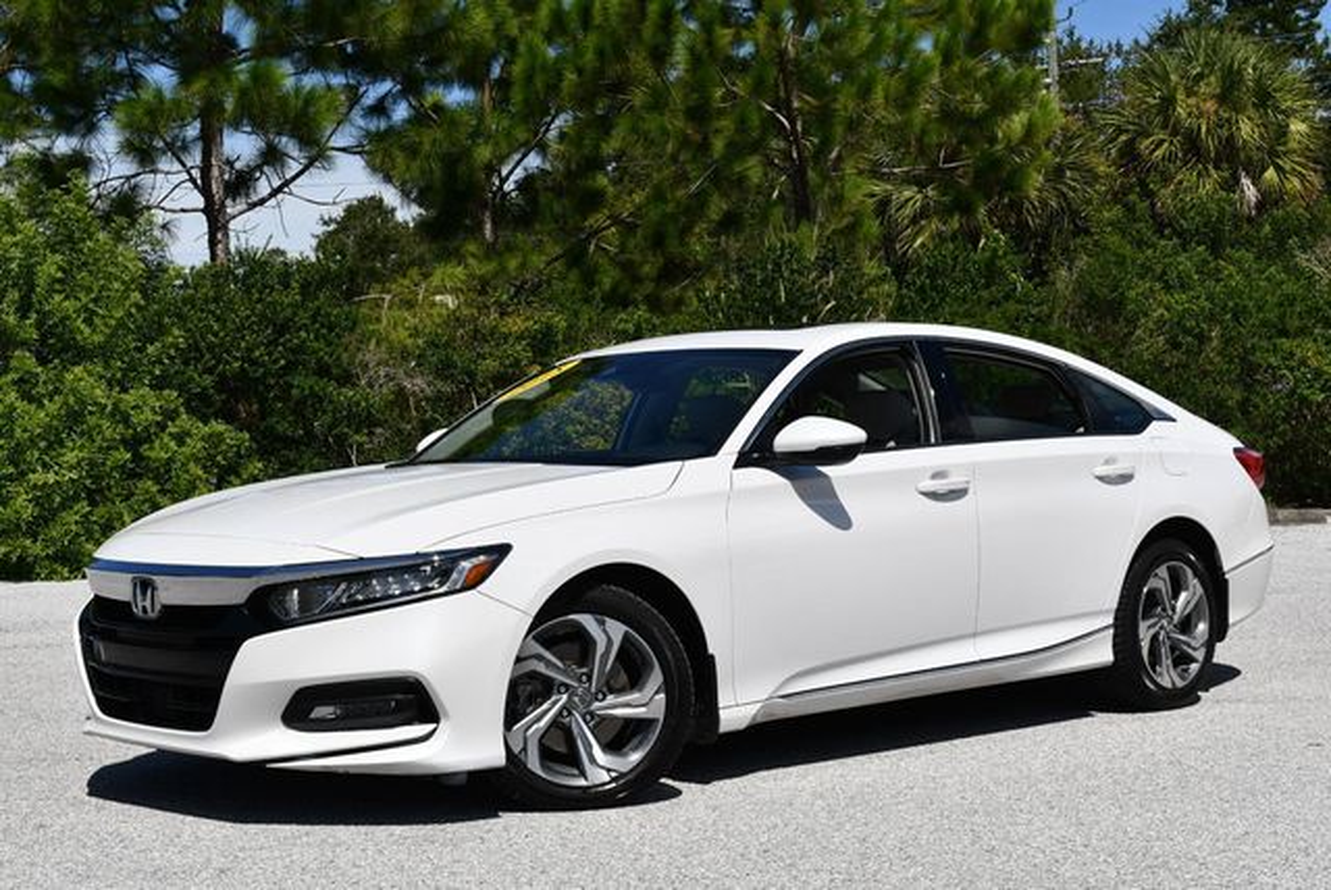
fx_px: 2072
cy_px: 445
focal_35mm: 56
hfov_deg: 35.6
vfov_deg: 24.2
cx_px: 666
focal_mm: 28
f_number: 9
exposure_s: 1/320
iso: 100
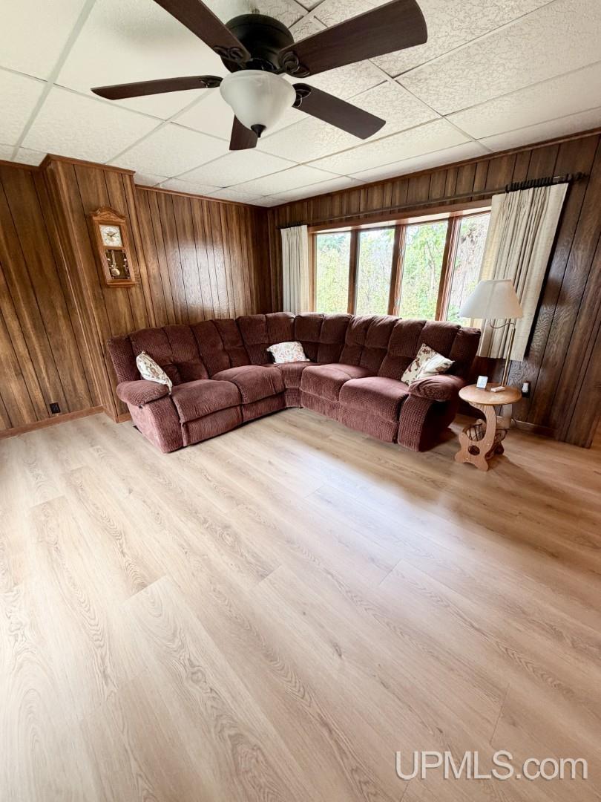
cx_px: 300
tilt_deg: -20.6
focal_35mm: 14
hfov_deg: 85.7
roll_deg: +1.3
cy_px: 401
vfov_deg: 102.1
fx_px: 324
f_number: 2.2
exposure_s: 1/60
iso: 200
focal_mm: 2.22
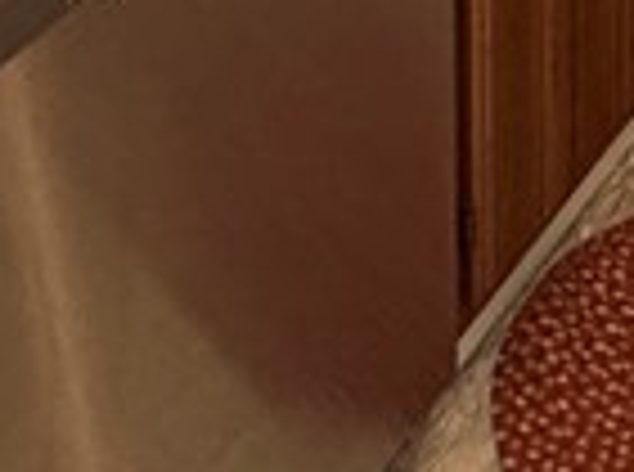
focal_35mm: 102
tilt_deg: -13.5
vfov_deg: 11.4
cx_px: 306
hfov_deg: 19.3
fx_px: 1863
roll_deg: +1.9
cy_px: -742
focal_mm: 2.22
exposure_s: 1/60
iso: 500
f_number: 2.2
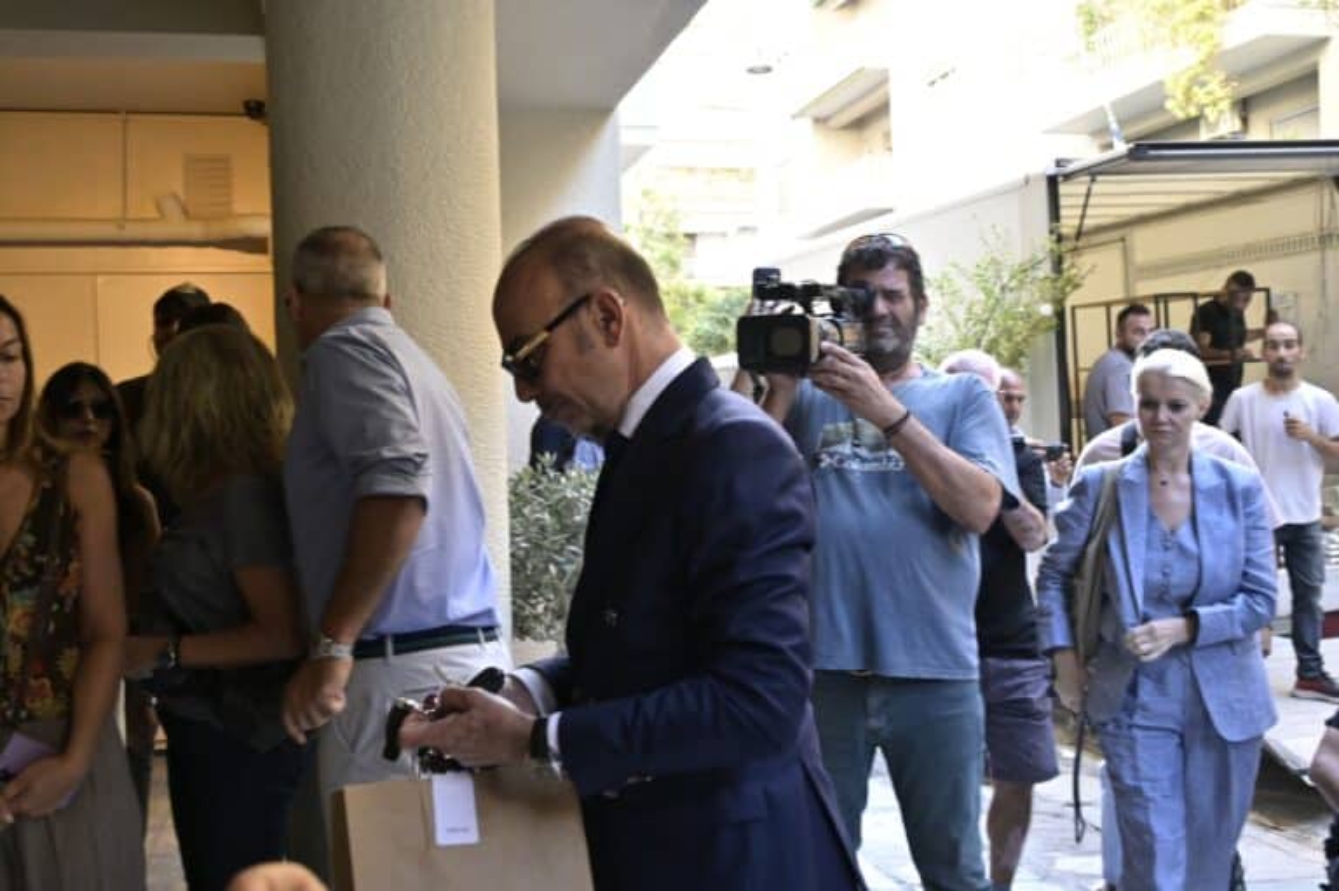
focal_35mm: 37
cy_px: 446
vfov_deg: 35.9
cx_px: 670
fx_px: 1375
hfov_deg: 51.9
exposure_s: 1/160
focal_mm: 37
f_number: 8
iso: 5000
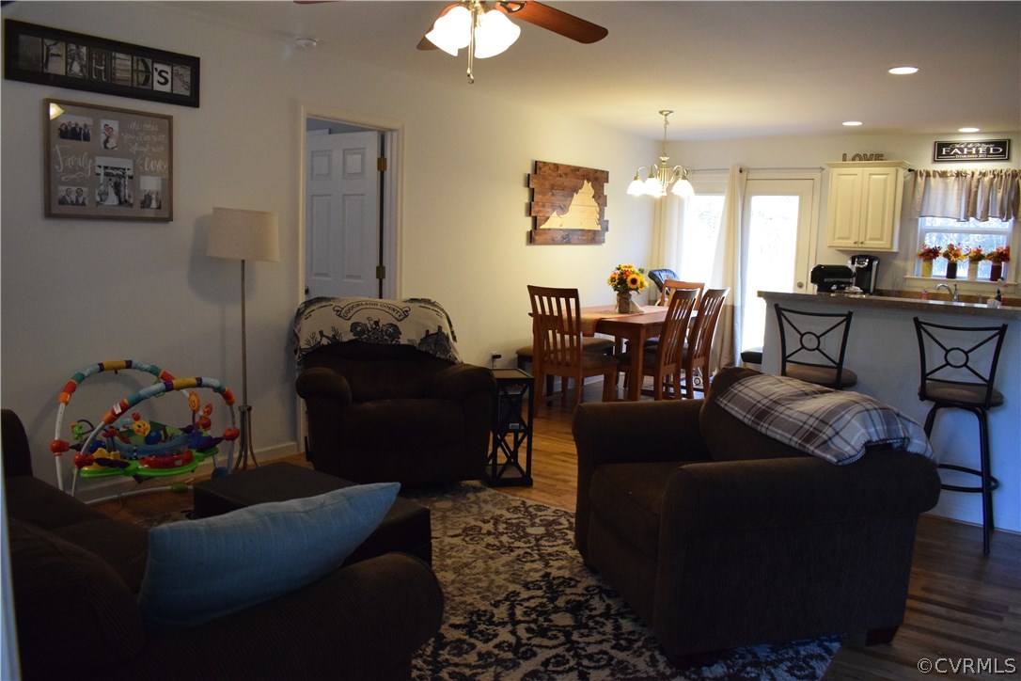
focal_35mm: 27
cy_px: 340
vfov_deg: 47.9
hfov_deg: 67.4
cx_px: 510
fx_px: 766
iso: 4000
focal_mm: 18
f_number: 5
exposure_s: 1/250
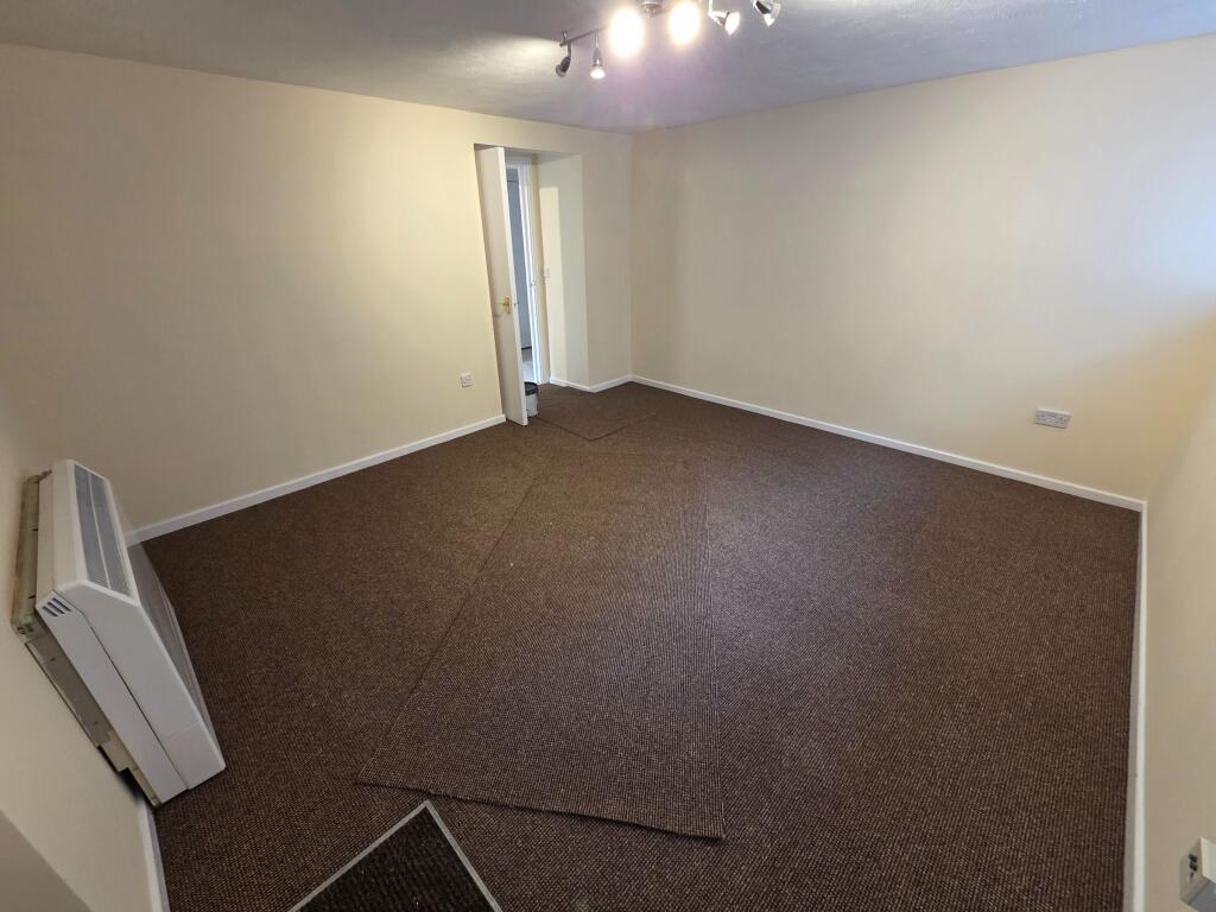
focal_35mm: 13
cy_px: 456
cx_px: 608
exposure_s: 1/50
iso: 160
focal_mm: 2.2
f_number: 2.2
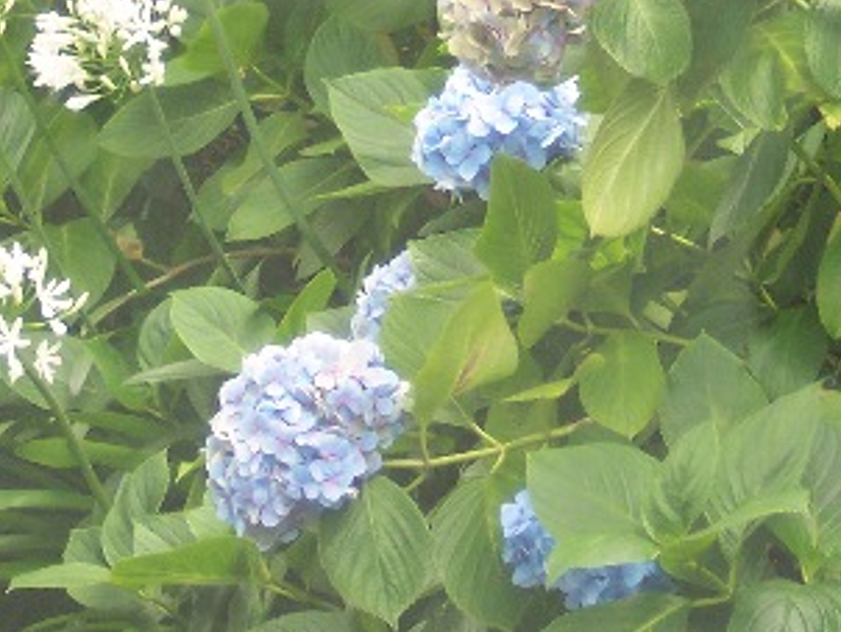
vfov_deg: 7.3
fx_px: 4887
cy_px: -139
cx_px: 446
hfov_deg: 9.8
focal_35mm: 201
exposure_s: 1/60
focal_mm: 16
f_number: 3.8
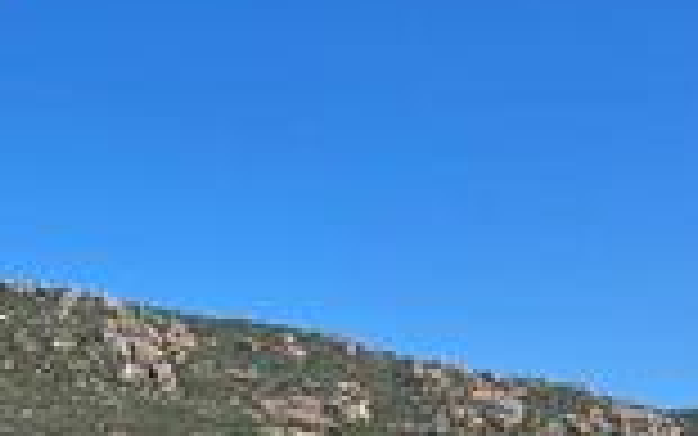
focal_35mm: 71
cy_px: 710
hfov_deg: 25.4
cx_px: -180
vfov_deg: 16.3
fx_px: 1351
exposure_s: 1/2410
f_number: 2.2
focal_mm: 2.2
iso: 50
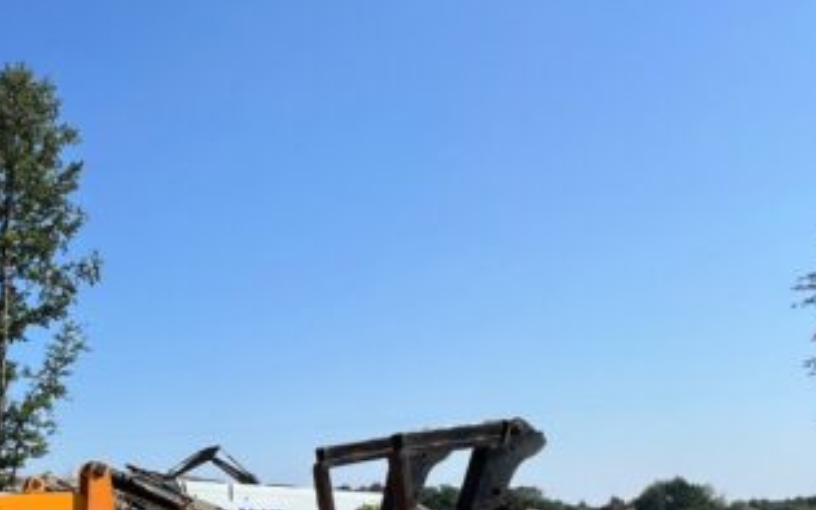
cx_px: -184
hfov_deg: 38.8
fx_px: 778
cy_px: 505
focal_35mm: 35
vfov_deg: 33.4
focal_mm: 1.57
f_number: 1.8
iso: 32
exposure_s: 1/1155
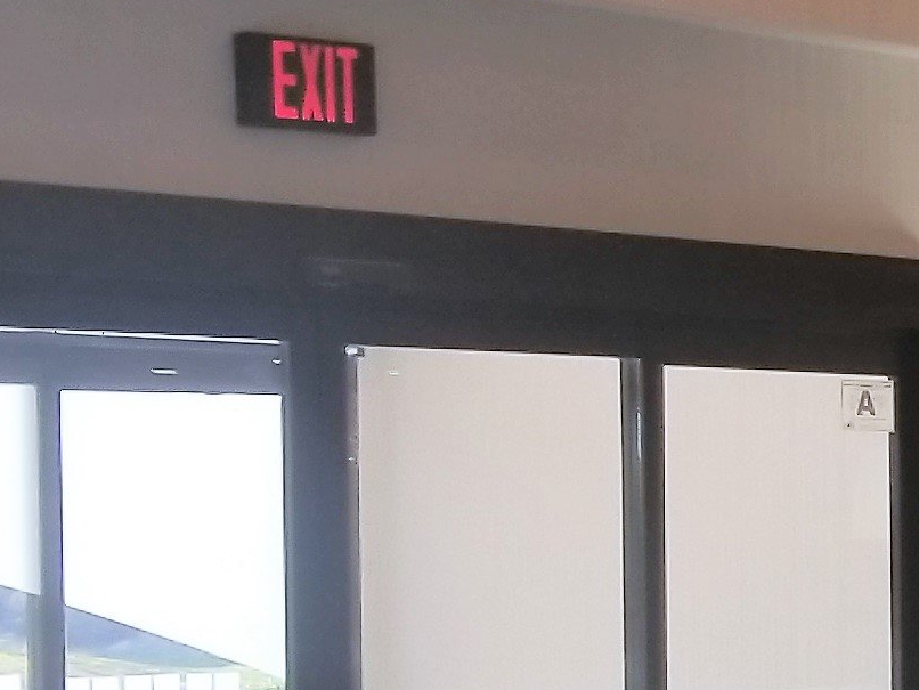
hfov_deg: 13.8
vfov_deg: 11.3
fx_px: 3452
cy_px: 748
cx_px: 1565
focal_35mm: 130
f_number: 1.7
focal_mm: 4.25
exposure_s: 1/129
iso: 50
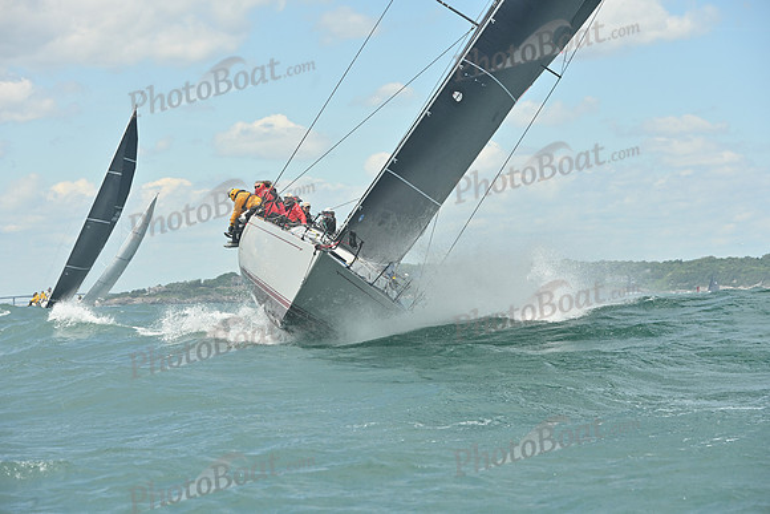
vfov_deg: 10.2
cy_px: 257
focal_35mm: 135
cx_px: 385
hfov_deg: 15.2
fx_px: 2888
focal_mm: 135
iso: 250
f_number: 7.1
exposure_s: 1/1250
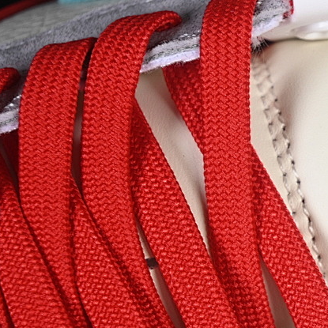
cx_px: 398
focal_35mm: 166
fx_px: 1780
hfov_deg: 10.4
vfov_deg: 10.5
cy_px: 202
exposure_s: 1/80
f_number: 7.1
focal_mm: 50
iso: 160
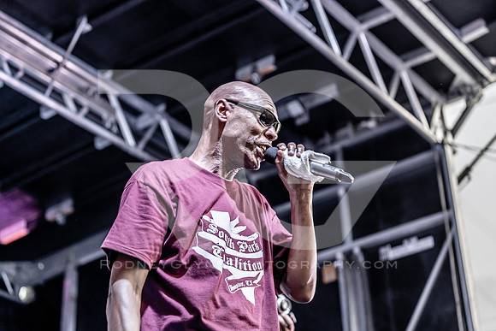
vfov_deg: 19.3
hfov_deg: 28.6
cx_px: 248
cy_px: 166
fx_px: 974
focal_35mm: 71
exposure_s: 1/50
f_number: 2.8
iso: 100
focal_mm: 70
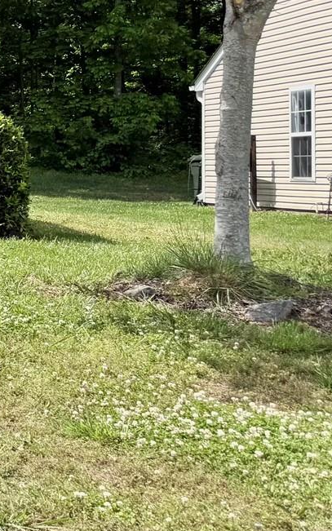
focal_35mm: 80
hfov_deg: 12.4
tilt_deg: +1.0
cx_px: -491
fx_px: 1158
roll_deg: -0.4
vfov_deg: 25.6
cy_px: 157
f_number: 1.78
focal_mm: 6.76
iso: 80
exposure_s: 1/6173
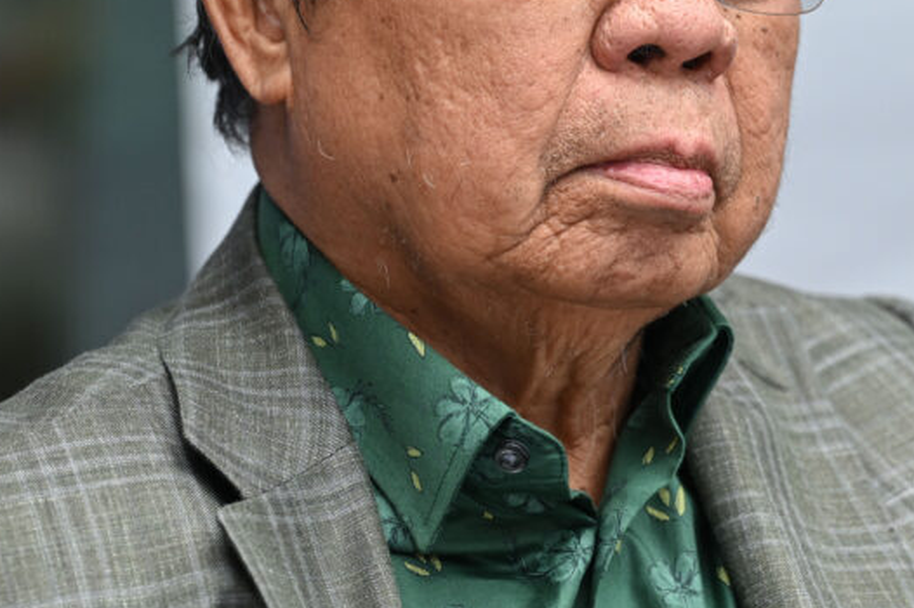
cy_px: 159
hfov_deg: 4.2
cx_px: 586
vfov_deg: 2.8
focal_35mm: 487
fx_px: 12356
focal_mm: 200
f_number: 3.2
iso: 640
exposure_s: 1/640
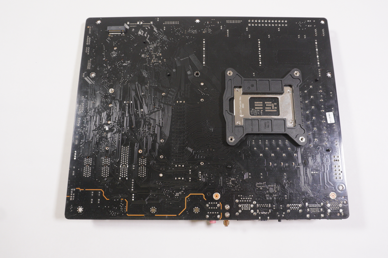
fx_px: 291
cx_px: 205
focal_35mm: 27
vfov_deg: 47.8
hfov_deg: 67.4
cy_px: 124
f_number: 5.6
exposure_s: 1/200
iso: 1000
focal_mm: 16
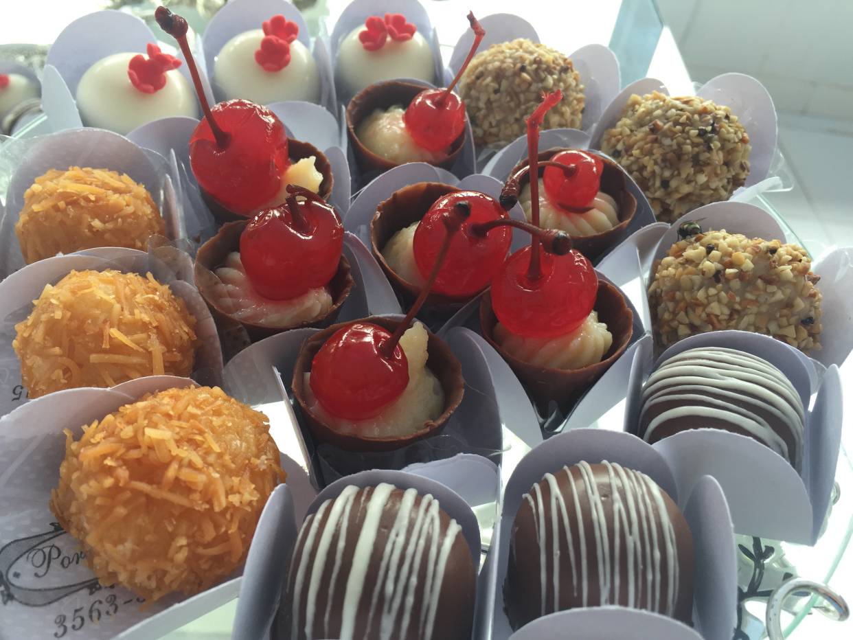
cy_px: 320
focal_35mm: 29
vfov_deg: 48.2
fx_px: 715
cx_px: 426
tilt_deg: -46.5
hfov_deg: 61.7
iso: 40
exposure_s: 1/120
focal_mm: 4.15
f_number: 2.2
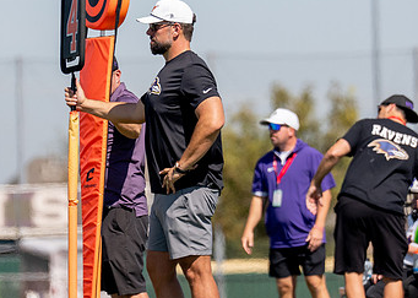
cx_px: 162
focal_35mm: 615
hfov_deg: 3.3
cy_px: 141
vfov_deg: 2.3
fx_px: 7295
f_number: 2.8
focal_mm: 200
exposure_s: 1/5000
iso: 200
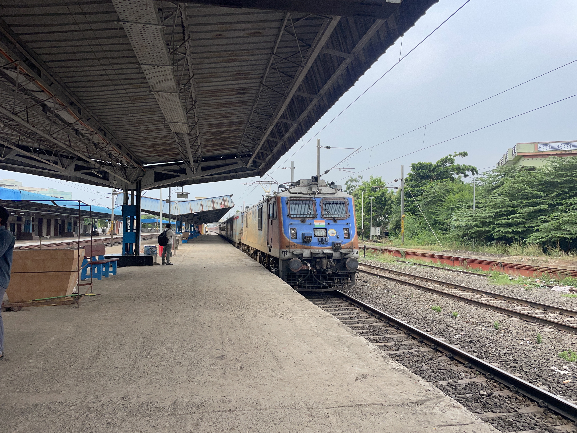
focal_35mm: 26
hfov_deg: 67.3
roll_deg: -0.1
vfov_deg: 53.1
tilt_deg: +2.2
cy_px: 216
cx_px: 288
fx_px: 433
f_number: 1.6
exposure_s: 1/1147
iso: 32
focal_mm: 4.2
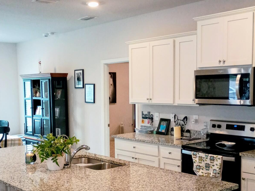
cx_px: 98
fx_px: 361
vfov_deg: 29.5
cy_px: 121
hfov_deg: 38.7
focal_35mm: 49
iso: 629
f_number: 1.8
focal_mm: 4.27
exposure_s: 1/60
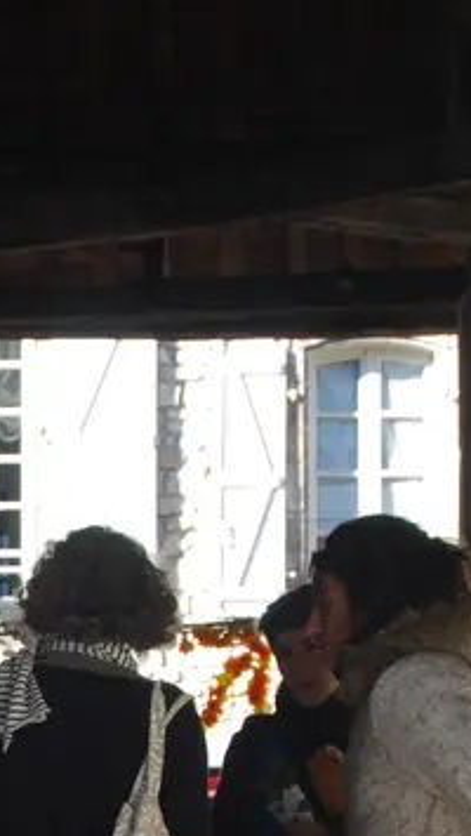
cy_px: 825
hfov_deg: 5.9
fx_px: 4480
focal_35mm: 202
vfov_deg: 10.6
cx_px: -254
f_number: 5
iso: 200
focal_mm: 38
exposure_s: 1/100
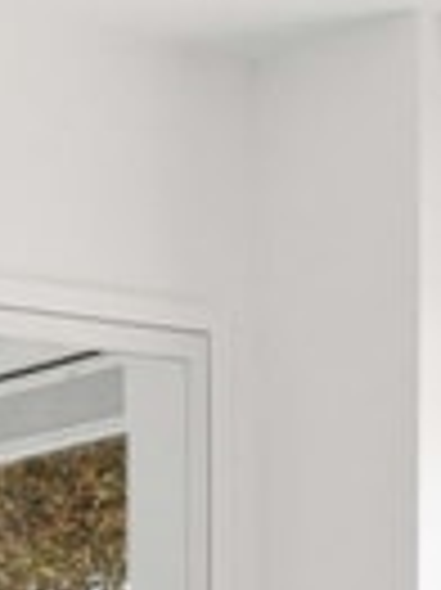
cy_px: 968
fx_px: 2994
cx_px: 40
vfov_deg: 10.7
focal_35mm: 176
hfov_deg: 8.4
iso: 800
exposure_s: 1/50
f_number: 9
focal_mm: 17.7
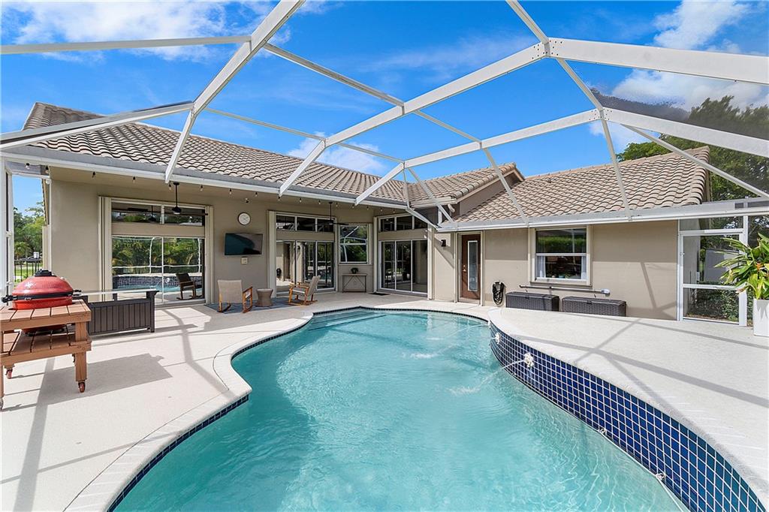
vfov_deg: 77.3
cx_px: 384
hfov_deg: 100.4
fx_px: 320
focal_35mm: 15
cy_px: 256
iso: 100
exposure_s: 1/100
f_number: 11
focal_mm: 10
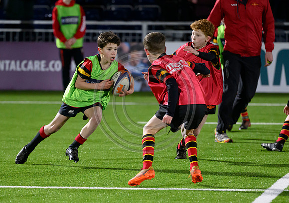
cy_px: 139
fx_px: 2526
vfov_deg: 4.6
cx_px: 120
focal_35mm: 309
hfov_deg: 6.5
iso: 6400
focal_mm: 195
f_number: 3.2
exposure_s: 1/1250
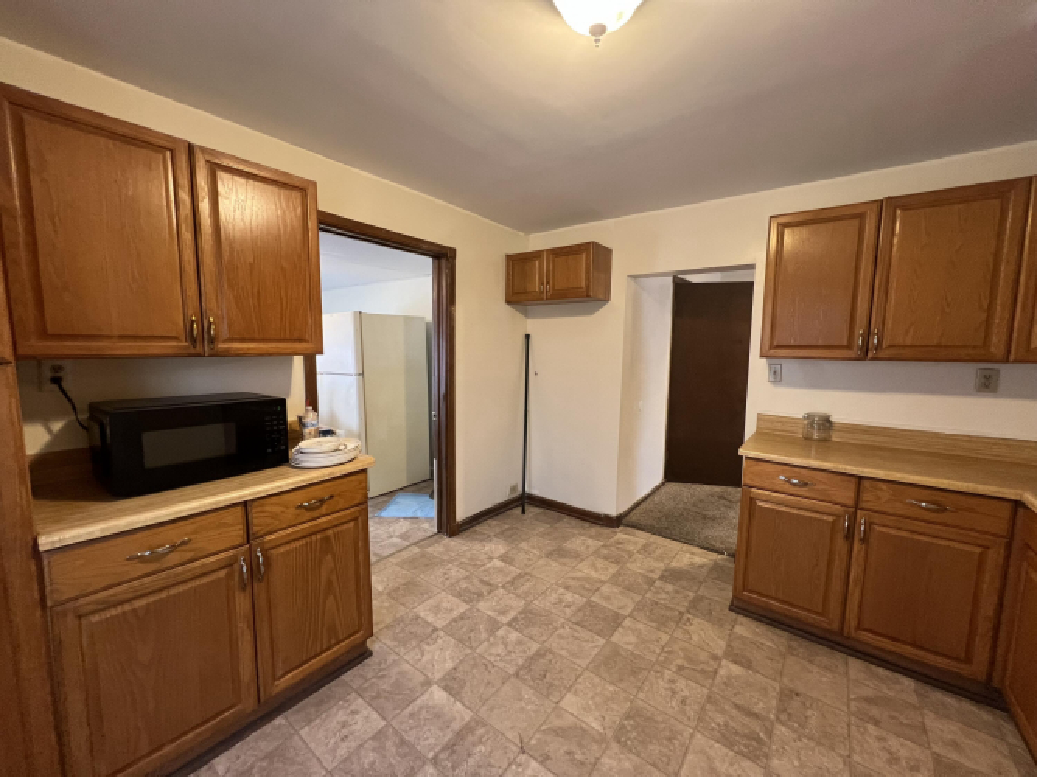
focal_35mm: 13
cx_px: 518
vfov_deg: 89.9
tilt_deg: -6.7
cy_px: 388
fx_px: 389
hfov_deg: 106.2
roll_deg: +0.0
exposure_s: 1/60
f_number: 1.8
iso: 320
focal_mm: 1.57
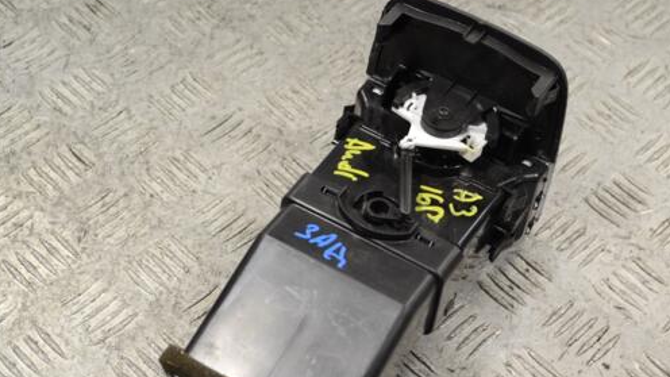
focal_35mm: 76
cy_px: 228
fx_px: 1350
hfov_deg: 27.9
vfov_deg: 15.9
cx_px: 367
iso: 160
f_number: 5.3
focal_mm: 40
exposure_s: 1/30
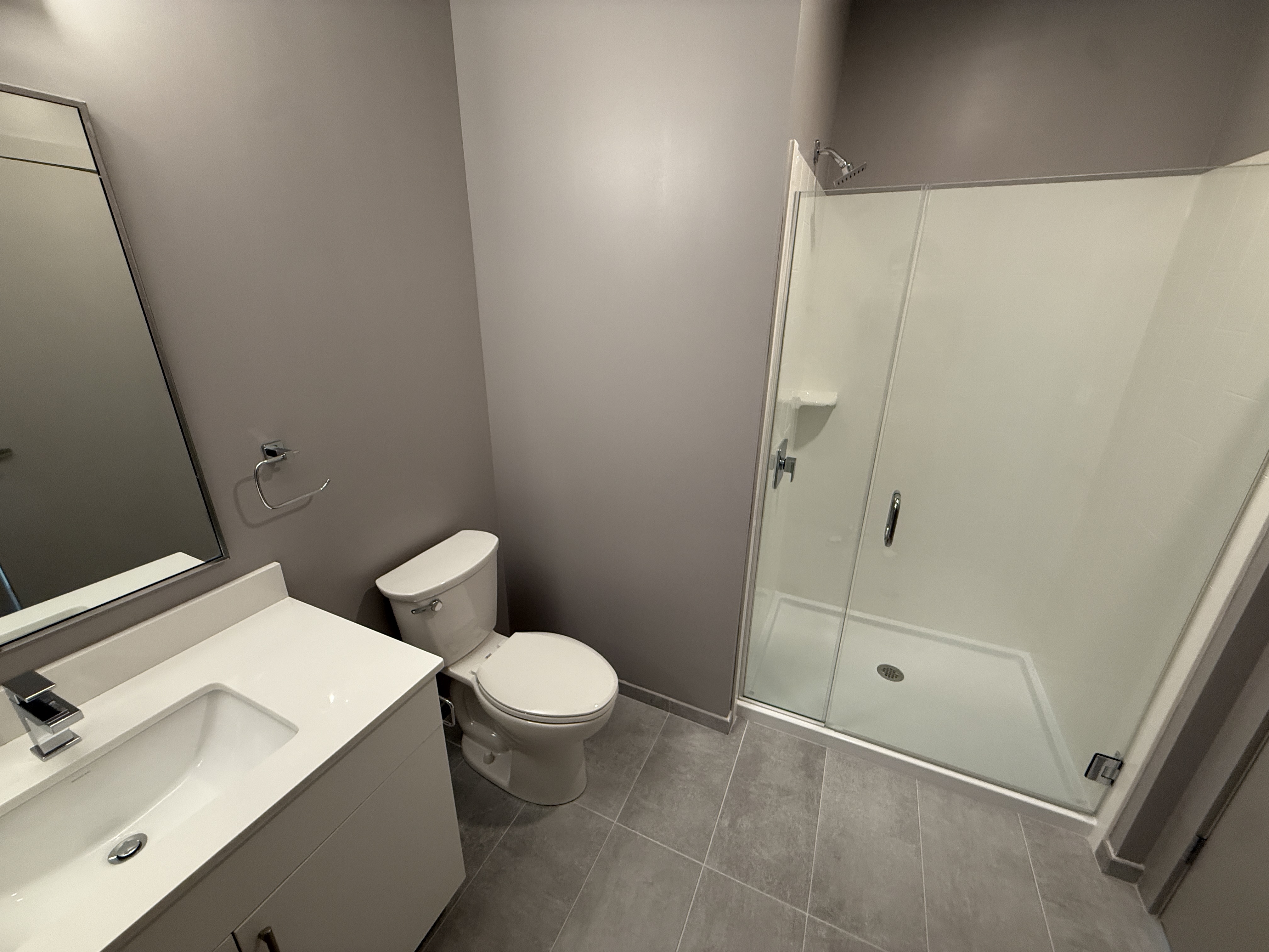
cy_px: 476
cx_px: 634
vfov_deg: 85.7
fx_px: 513
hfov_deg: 102.1
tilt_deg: -21.4
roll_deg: -0.5
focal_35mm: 14
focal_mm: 2.22
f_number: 2.2
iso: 250
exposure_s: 1/60
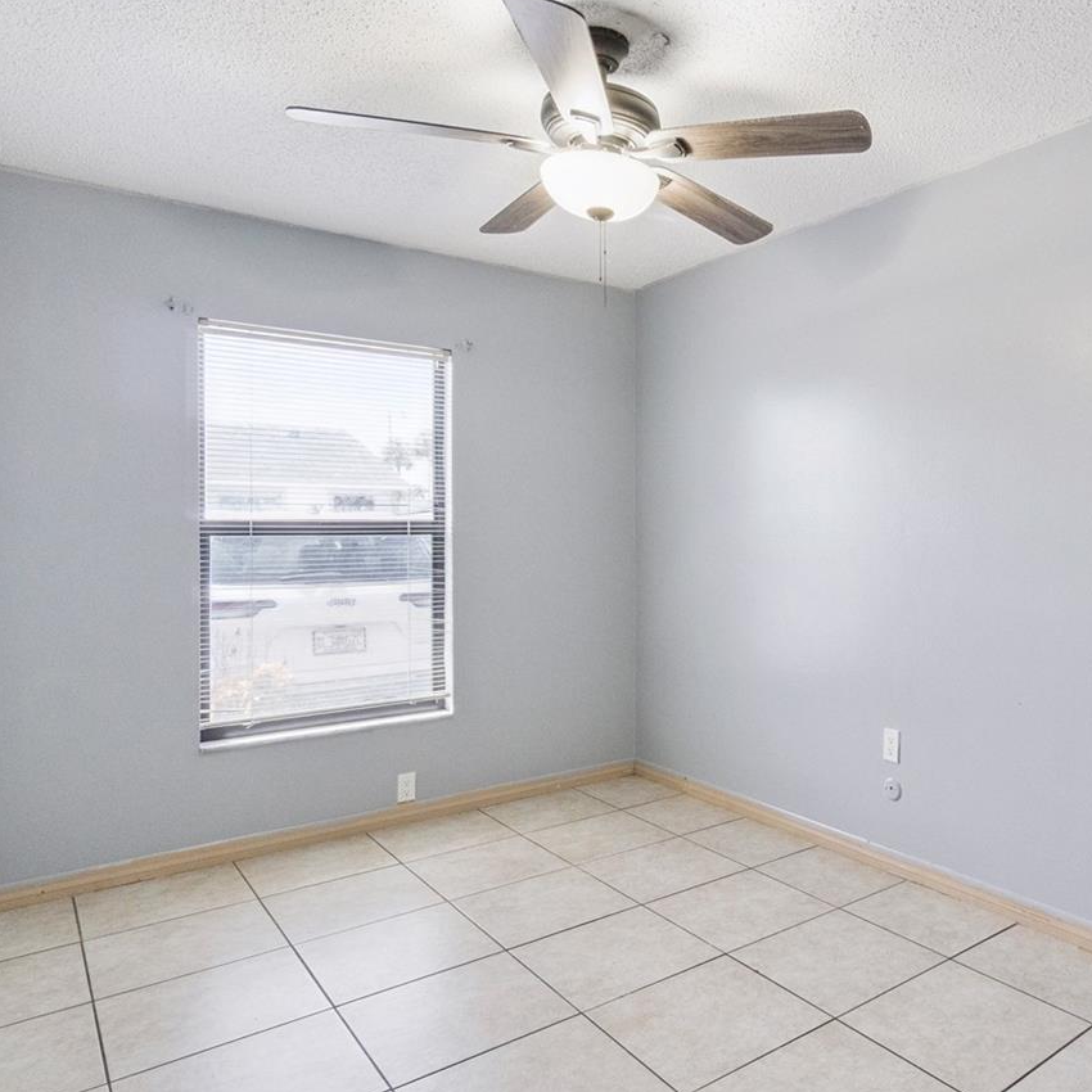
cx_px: 818
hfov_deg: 61.4
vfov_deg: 65.0
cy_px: 529
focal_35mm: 24
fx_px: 857
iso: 1600
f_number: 11
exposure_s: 1/45
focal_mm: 10
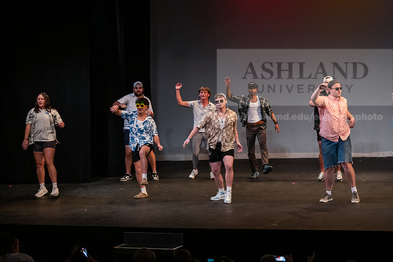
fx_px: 1310
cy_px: 131
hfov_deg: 17.1
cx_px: 196
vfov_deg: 11.4
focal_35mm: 120
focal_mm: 120
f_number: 3.2
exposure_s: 1/250
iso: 4000
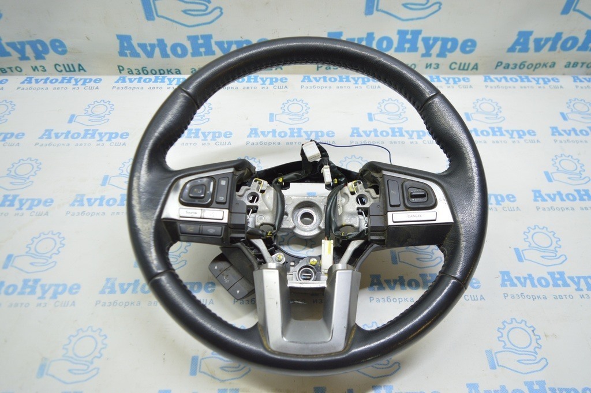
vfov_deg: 47.9
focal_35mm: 27
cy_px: 196
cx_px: 296
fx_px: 443
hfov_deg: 67.4
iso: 400
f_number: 3.5
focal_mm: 18
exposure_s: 1/50
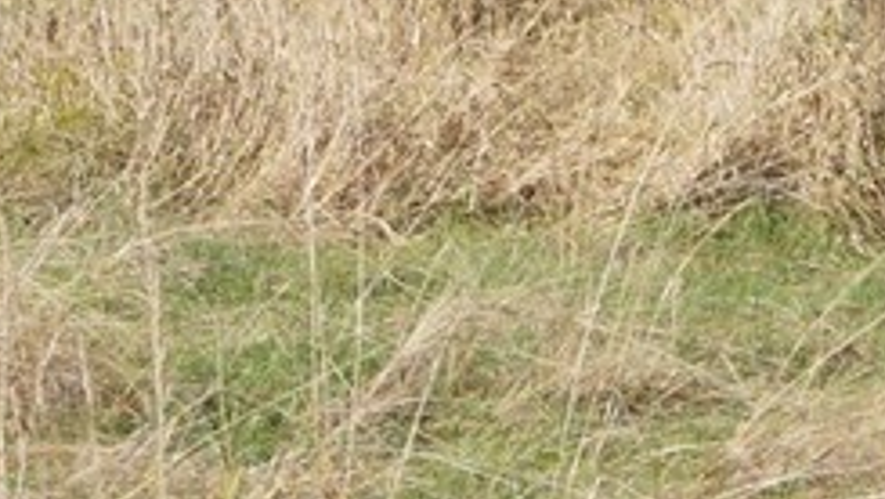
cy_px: 72
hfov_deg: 10.1
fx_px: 4577
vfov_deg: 6.2
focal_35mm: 195
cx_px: -986
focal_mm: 28
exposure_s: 1/60
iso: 125
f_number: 16
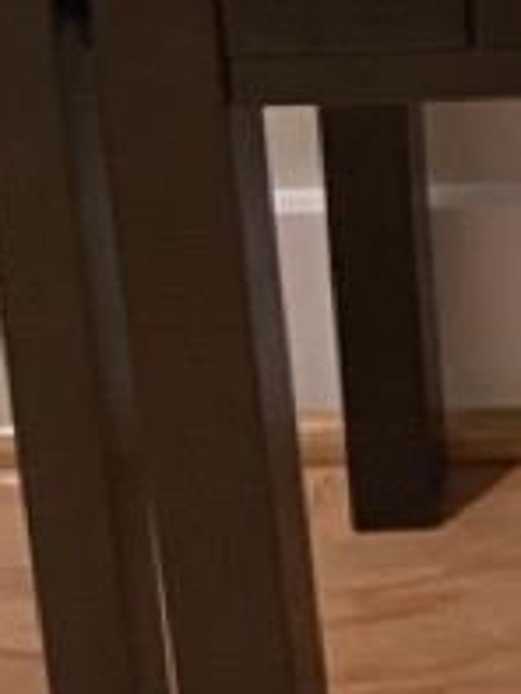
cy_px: -1437
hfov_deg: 8.2
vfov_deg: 9.2
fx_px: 3388
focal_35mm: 169
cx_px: 1141
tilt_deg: -16.3
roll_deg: +0.1
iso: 160
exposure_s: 1/60
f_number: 1.6
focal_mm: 4.2
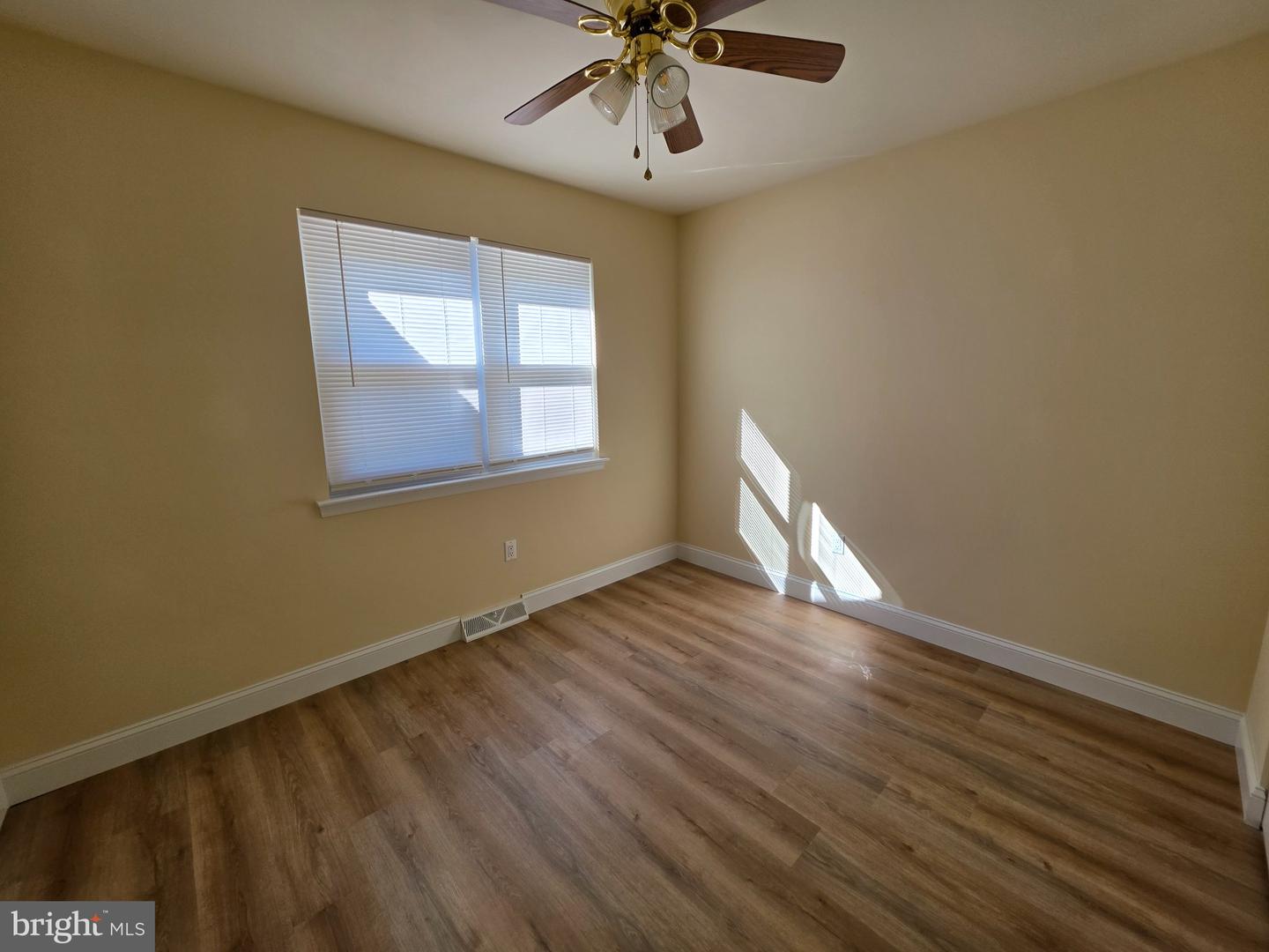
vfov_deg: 89.9
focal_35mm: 13
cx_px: 634
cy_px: 476
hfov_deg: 106.2
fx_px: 477
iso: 20
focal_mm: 2.2
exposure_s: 1/120
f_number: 1.9
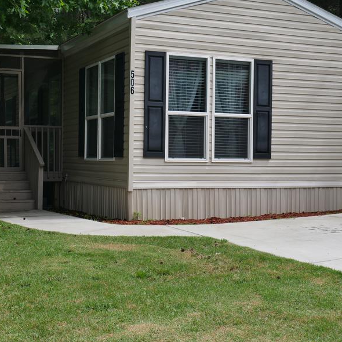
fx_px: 671
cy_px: 170
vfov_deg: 28.6
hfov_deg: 28.6
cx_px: 150
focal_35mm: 60
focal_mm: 25
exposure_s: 1/320
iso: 200
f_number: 9
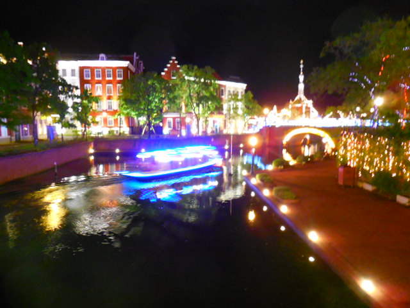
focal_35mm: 25
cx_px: 205
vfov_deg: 54.9
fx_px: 296
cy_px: 154
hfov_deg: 69.4
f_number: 3.1
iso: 800
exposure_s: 1/1.3
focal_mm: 4.5
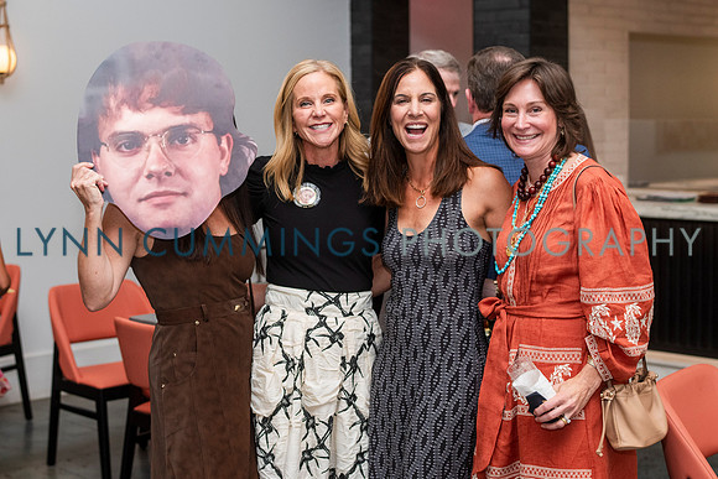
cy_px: 240
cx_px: 321
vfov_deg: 21.0
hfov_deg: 31.1
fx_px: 1290
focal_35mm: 65
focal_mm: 58
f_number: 4
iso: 1250
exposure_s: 1/125
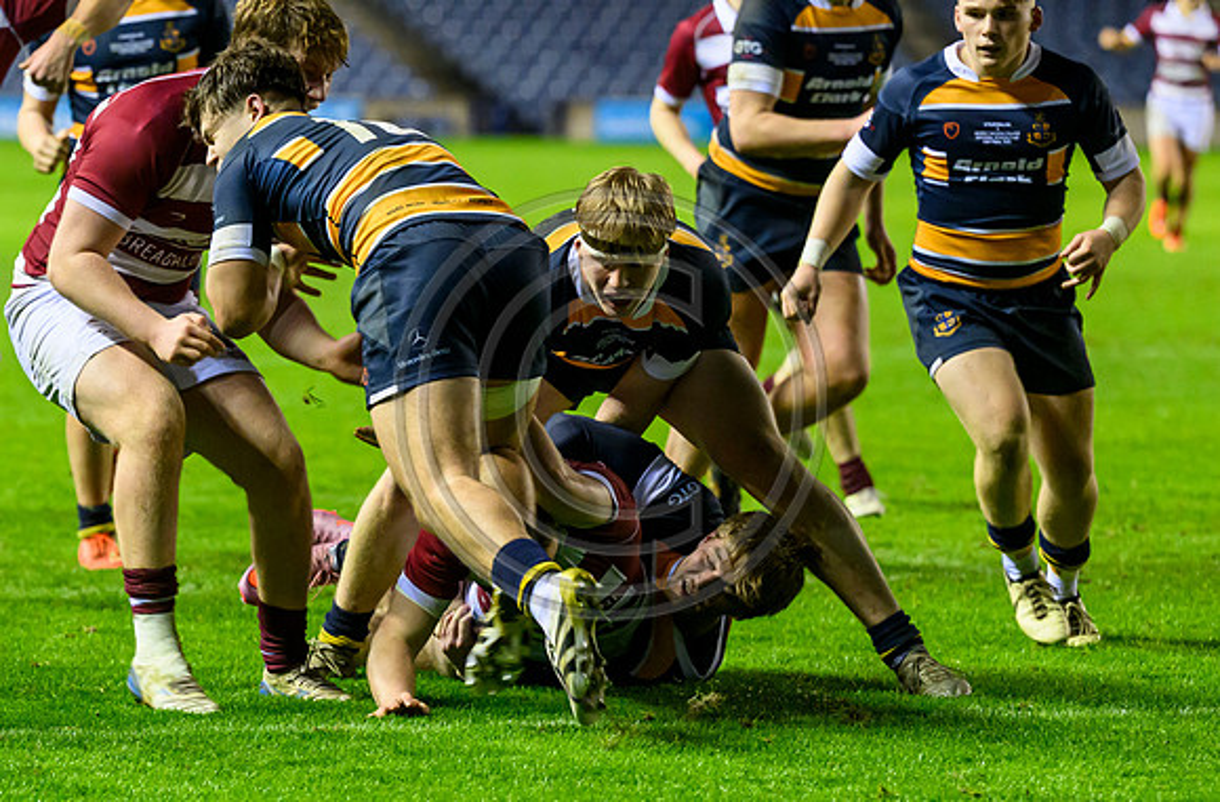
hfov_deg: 6.4
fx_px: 10889
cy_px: 747
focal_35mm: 323
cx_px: 378
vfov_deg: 4.2
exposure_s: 1/500
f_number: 4
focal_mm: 175
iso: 3200
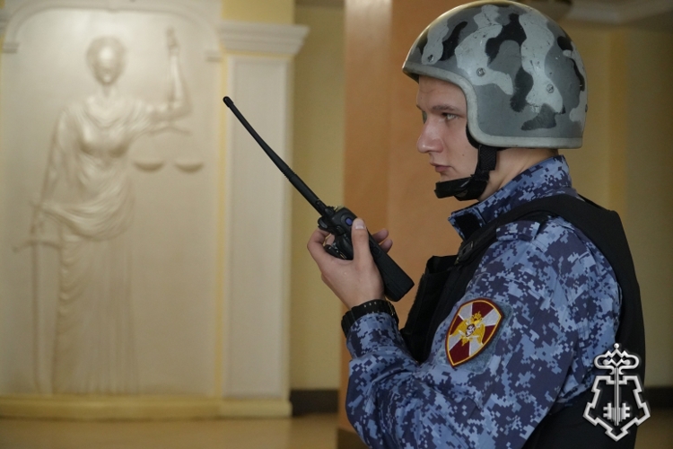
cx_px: 336
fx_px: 1430
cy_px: 224
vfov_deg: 17.8
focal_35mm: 76
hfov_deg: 26.5
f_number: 4
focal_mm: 51
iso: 3200
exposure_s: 1/160
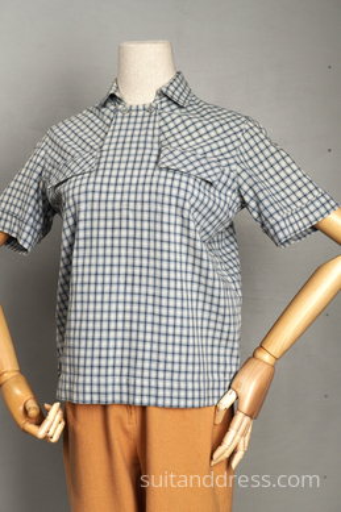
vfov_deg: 41.1
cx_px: 170
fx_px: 683
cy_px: 256
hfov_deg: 28.1
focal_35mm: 48
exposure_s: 1/100
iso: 400
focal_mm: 32
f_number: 6.3
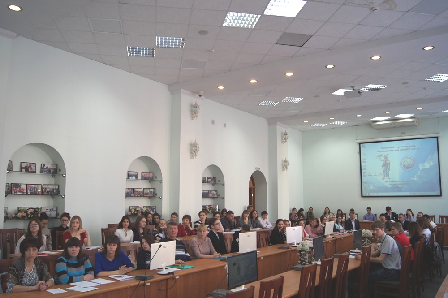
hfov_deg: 62.0
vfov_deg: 43.5
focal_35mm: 30
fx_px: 373
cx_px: 224
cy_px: 149
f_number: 4
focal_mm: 20
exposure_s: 1/160
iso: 400
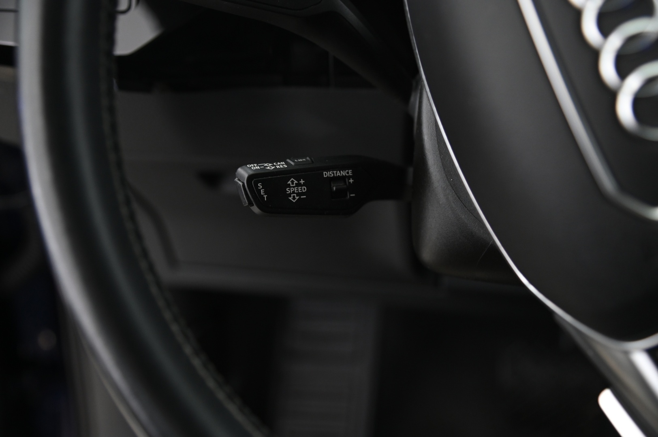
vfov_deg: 26.9
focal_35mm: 50
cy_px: 218
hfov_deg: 39.6
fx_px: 913
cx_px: 329
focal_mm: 50
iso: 2000
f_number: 4
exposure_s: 1/10
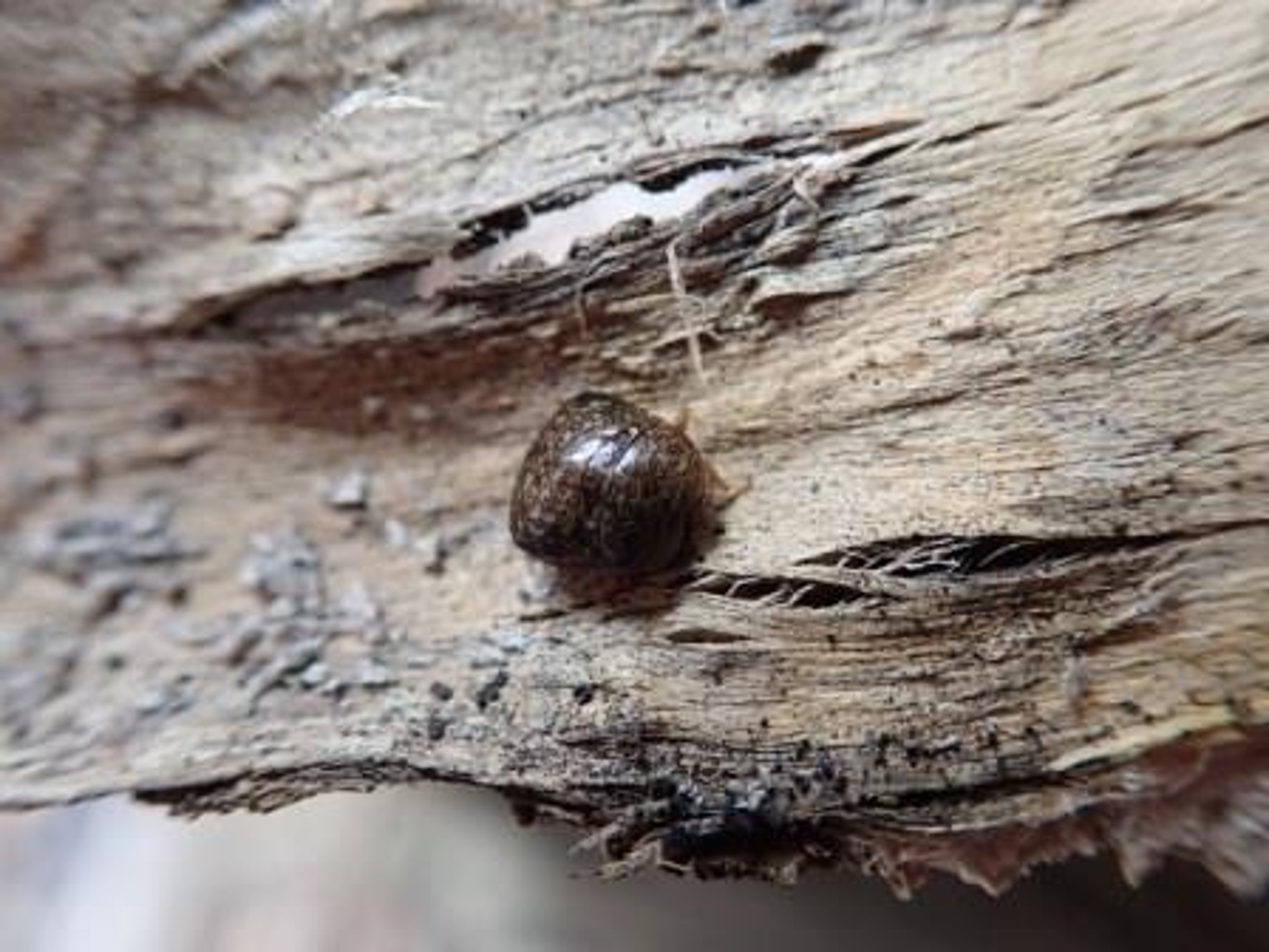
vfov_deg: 46.8
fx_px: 1100
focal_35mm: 30
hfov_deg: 60.0
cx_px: 634
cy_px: 476
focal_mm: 5.5
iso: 400
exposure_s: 1/125
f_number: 2.3
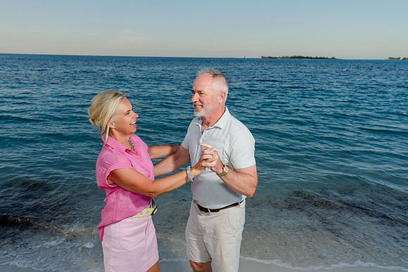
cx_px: 204
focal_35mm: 31
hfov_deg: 60.3
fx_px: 351
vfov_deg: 42.3
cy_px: 136
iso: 100
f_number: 5.6
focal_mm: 31
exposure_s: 1/250
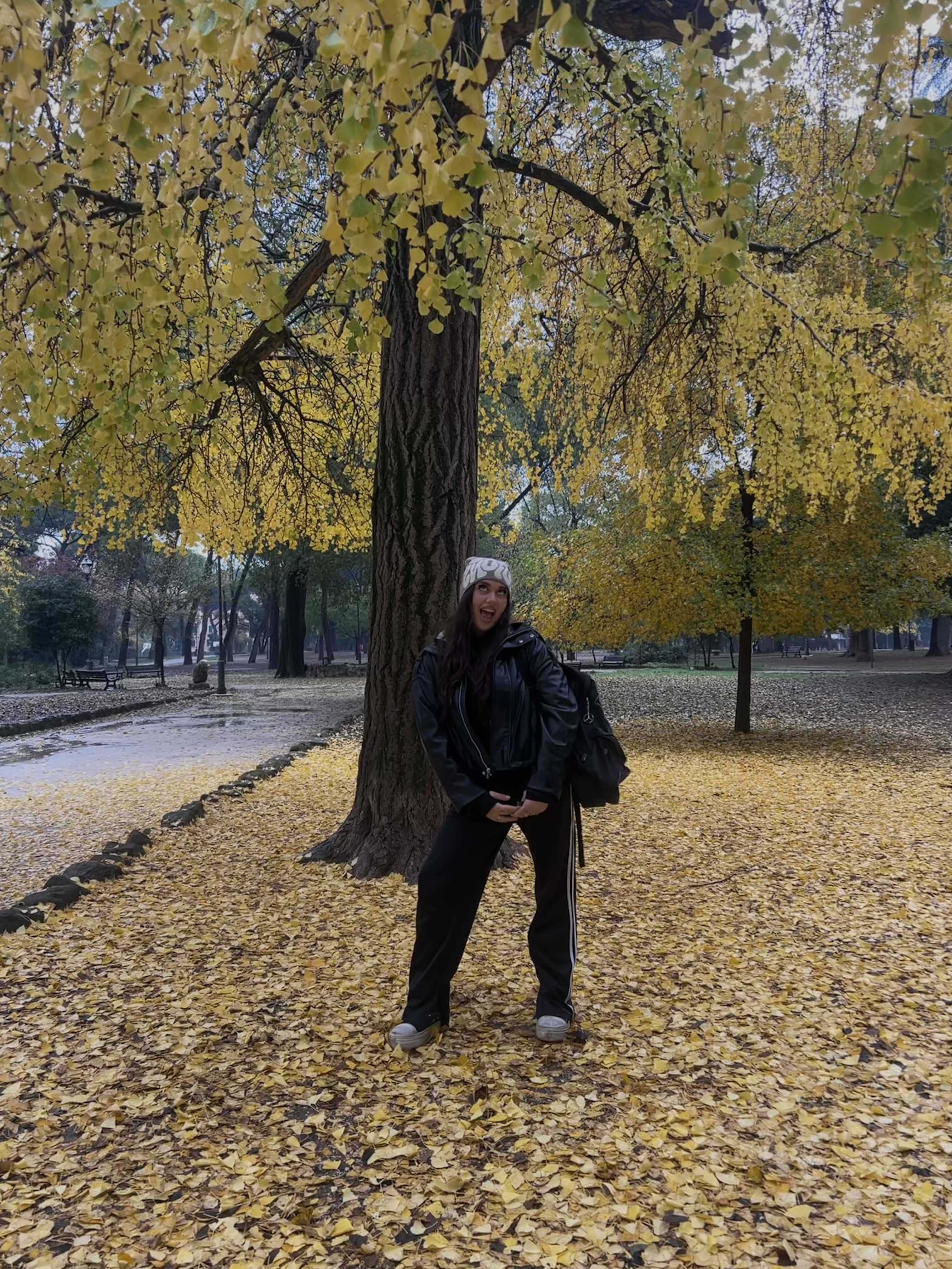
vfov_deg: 67.3
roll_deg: -1.6
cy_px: 634
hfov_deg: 53.1
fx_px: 953
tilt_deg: +0.6
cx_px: 476
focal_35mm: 26
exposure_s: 1/121
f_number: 1.5
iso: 50
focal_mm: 5.7
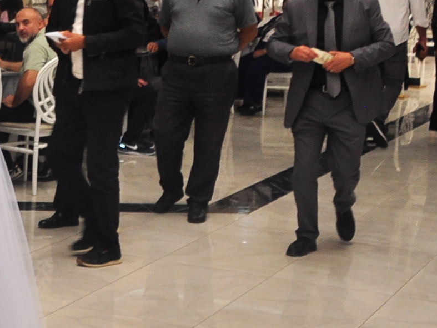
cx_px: -347
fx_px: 1338
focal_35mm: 106
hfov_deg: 15.8
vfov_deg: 13.9
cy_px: 103
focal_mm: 18
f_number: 3.5
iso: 400
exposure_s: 1/125
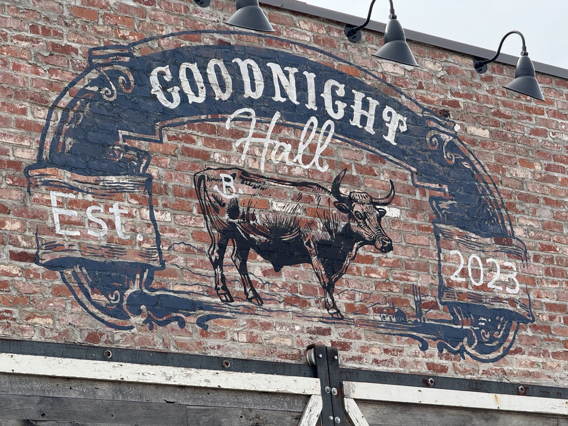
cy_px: 213
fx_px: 1969
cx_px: 284
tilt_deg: +16.1
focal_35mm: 120
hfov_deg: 16.4
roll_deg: +5.9
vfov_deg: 12.3
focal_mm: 15.66
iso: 50
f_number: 2.8
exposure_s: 1/850
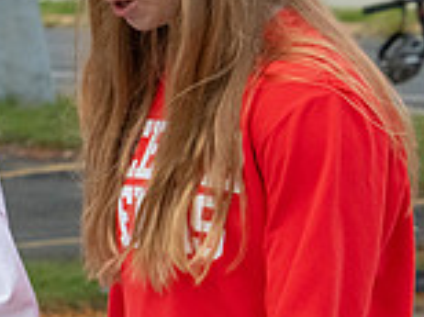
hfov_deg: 4.0
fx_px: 5980
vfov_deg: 3.0
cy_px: 230
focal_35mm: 489
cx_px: -165
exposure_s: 1/500
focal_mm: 135
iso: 3200
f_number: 11
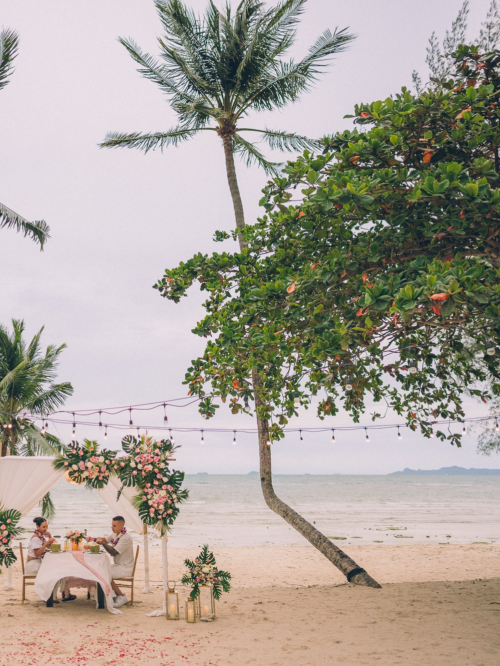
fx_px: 693
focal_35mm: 36
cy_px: 334
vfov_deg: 51.4
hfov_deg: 37.8
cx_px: 82
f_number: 1.6
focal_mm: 24
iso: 160
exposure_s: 1/1600
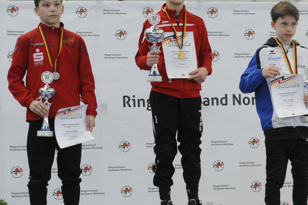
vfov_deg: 13.9
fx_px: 838
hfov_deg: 20.5
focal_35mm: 98
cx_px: 260
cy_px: 155
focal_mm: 50
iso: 3200
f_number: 2.8
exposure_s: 1/2000
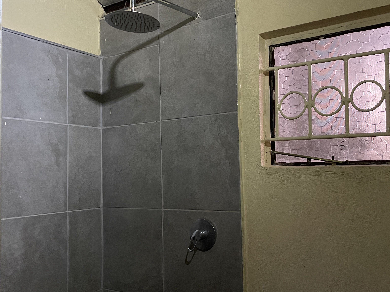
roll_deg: +1.6
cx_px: 219
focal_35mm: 34
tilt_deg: +1.9
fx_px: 383
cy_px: 158
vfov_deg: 41.8
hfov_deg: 53.8
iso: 640
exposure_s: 1/30
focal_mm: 4.2
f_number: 1.6
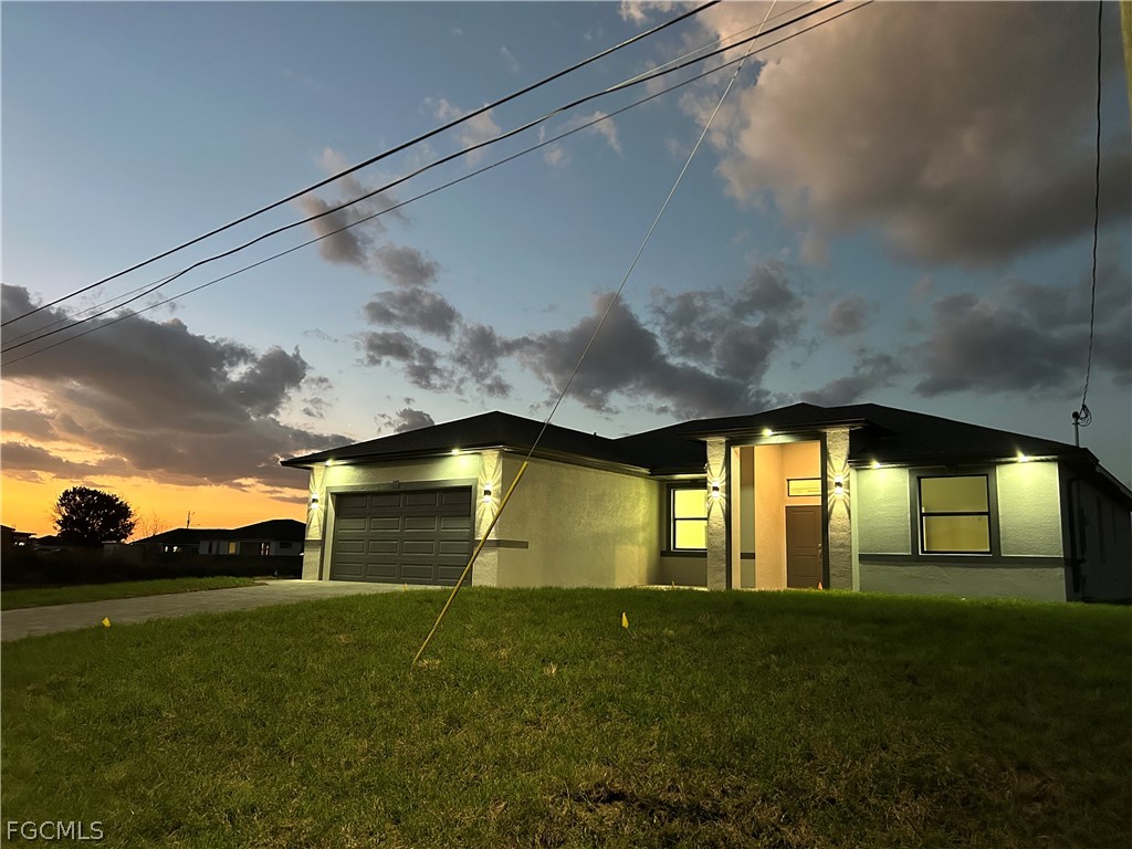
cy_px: 424
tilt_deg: +8.3
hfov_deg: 67.3
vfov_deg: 53.1
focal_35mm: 26
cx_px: 566
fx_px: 850
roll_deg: -1.6
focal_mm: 5.7
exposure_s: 1/40
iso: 640
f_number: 1.5
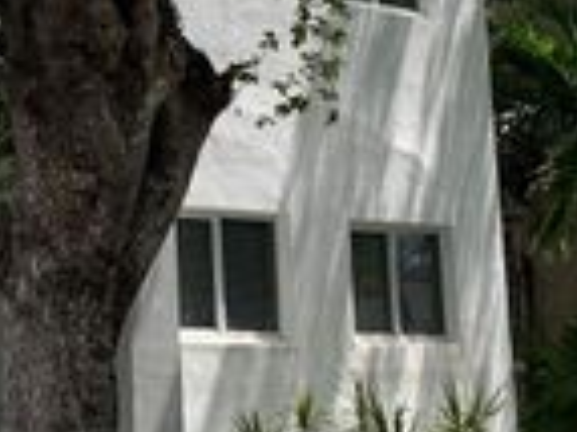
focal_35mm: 91
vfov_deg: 15.9
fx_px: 1516
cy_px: 6
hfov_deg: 19.8
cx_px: -182
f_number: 1.8
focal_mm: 4.25
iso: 25
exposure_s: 1/1368
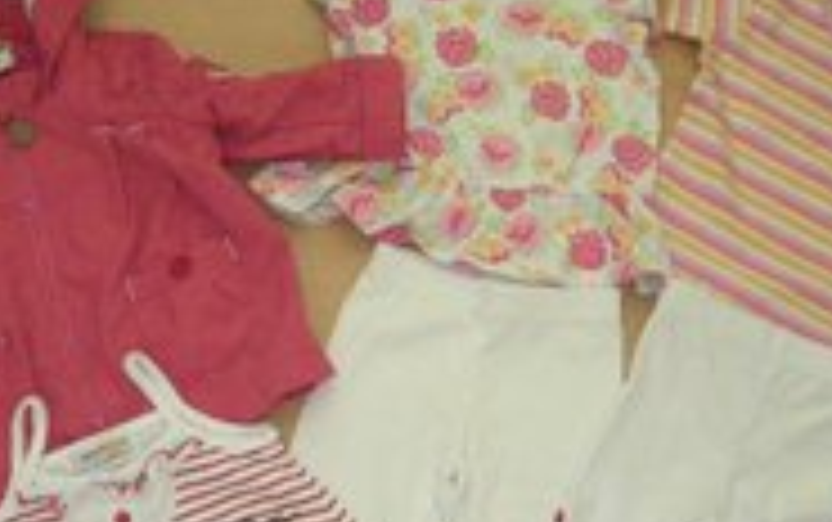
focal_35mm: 80
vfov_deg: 16.2
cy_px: 436
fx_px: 1816
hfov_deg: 25.6
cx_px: 247
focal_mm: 5.7
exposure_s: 1/15.6
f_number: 2.8
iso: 400
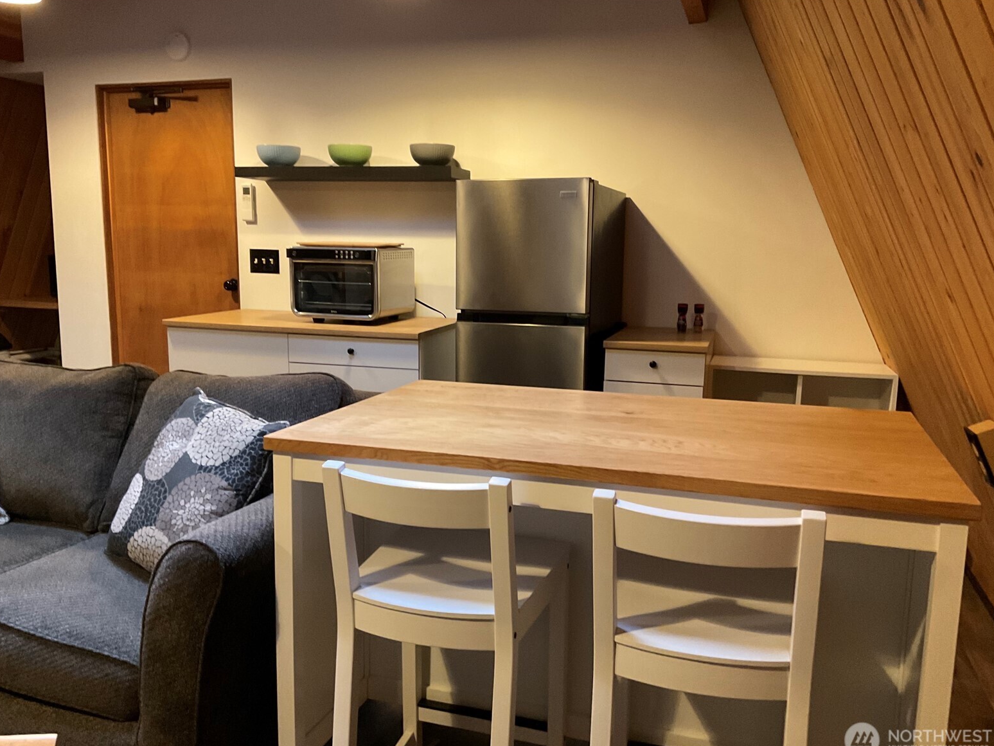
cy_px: 380
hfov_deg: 60.0
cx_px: 497
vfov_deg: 46.8
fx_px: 861
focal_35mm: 30
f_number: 1.8
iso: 250
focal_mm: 3
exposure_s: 1/30
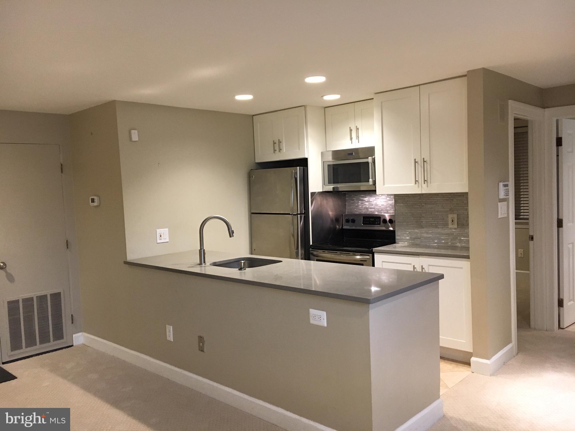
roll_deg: +2.2
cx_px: 288
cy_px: 216
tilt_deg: -2.8
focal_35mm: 29
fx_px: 482
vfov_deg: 48.2
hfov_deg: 61.7
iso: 160
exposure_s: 1/30
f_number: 2.2
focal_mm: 4.15
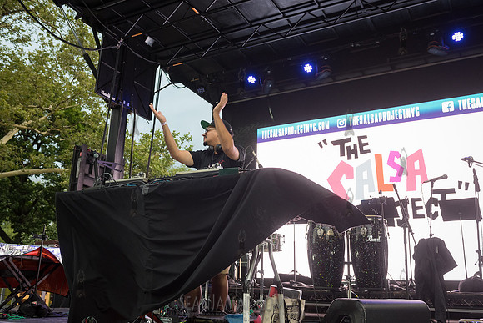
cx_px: 242
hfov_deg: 56.1
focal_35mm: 34
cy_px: 162
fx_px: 454
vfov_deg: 39.1
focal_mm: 32
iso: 2000
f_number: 4.5
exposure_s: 1/250
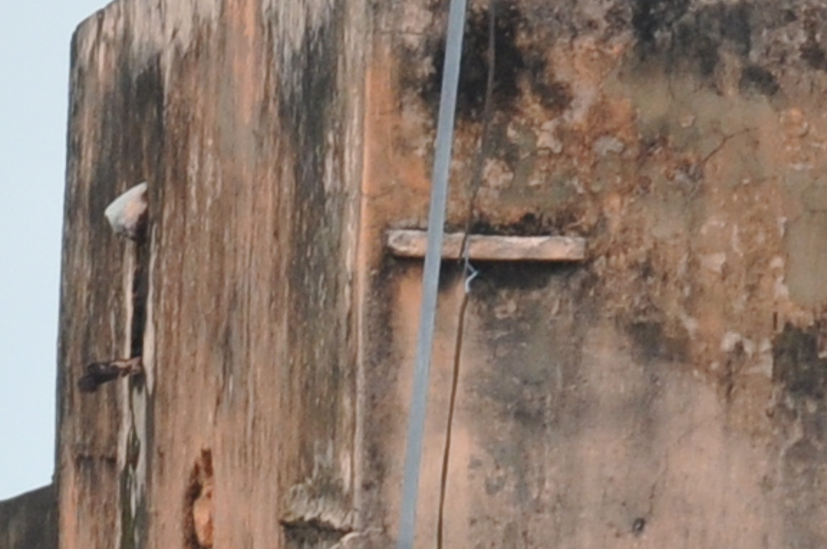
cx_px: -866
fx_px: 13324
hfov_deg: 3.5
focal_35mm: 581
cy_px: 1155
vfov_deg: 2.3
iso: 400
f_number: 10
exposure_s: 1/320
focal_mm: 52
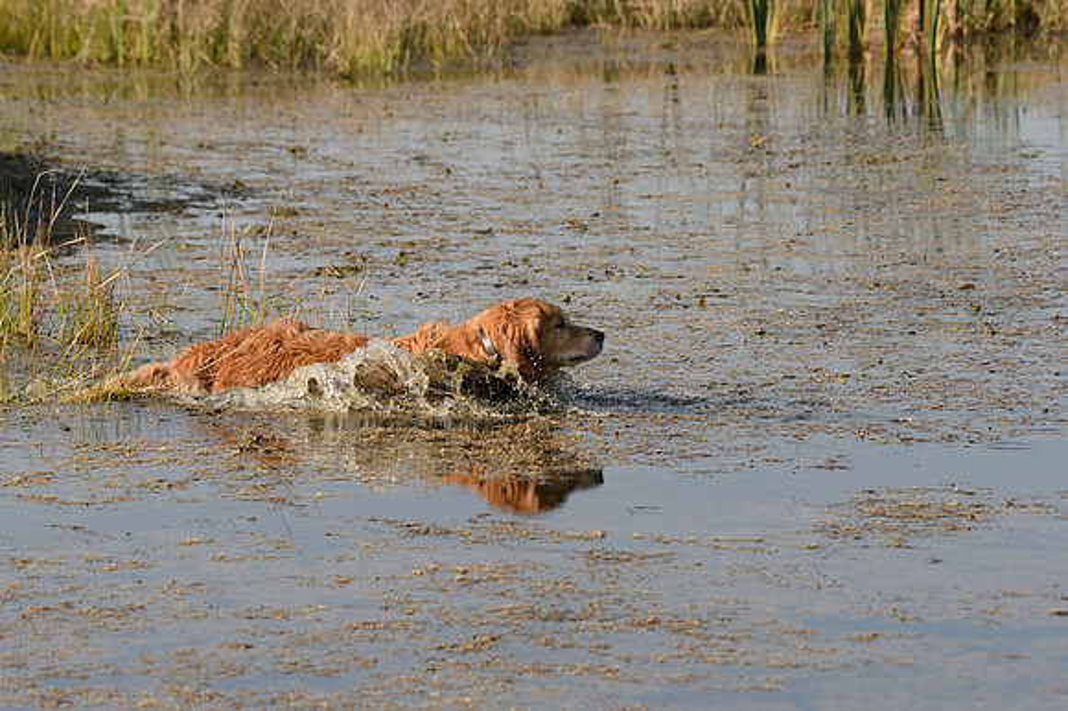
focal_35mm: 200
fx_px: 5930
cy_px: 356
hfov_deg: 10.3
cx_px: 534
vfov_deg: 6.9
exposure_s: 1/1600
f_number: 8
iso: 900
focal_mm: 200
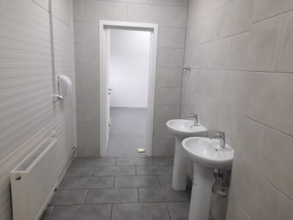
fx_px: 212
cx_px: 146
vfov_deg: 54.9
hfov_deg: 69.4
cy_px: 110
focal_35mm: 25
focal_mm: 4.6
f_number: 2
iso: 64
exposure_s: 1/60
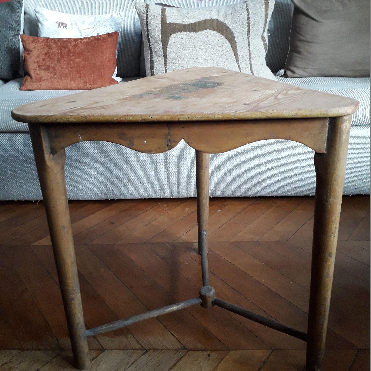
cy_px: 186
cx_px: 185
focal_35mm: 32
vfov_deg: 51.1
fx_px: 388
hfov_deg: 51.1
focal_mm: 3.6
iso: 200
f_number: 1.9
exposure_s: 1/50
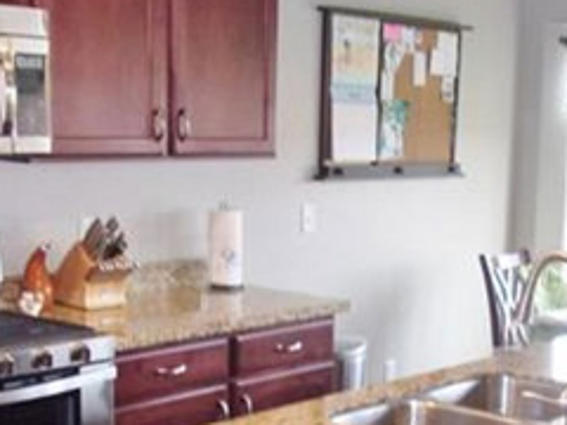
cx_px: 404
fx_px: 1179
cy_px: 326
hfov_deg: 26.8
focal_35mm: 72
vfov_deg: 20.3
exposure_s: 1/34
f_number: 3
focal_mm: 4.9
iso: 159
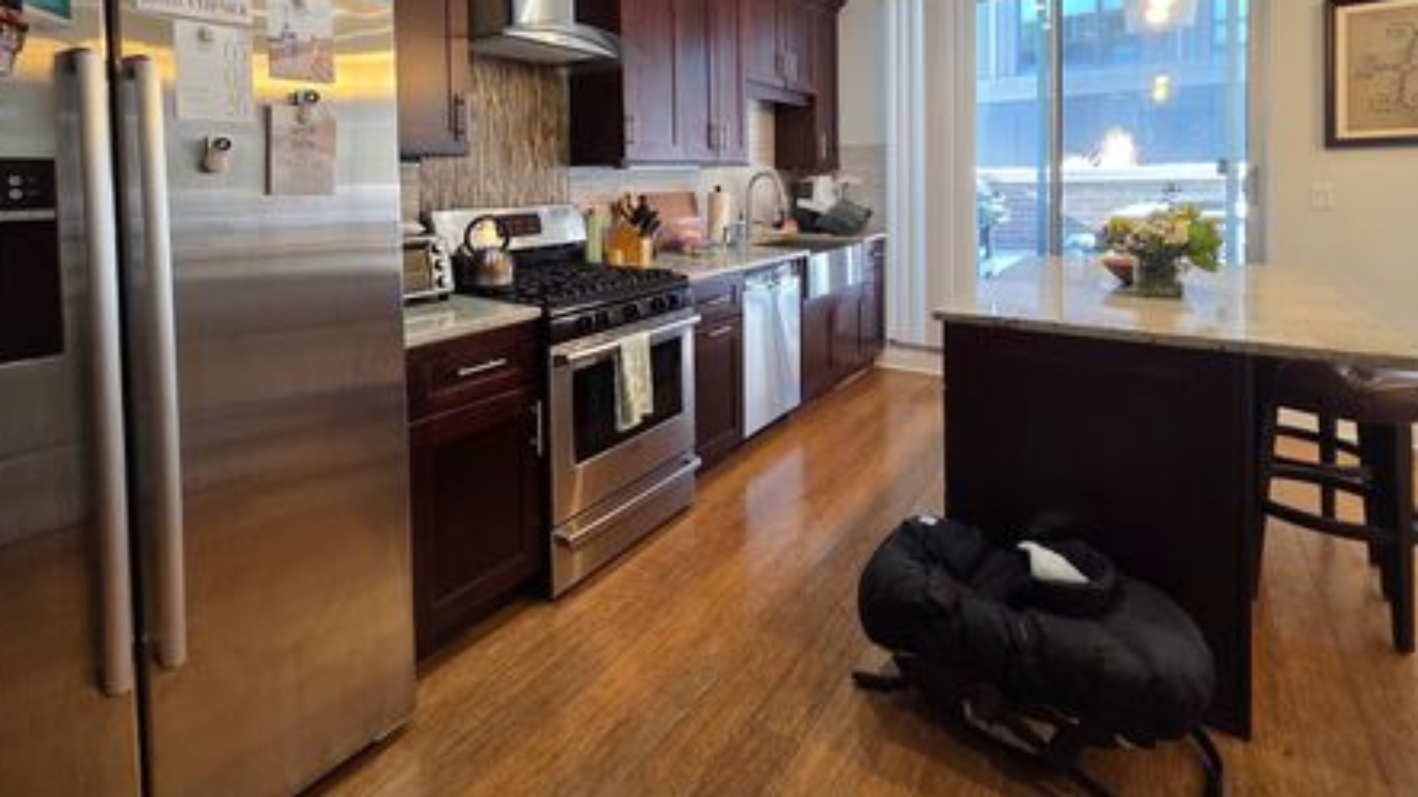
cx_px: 650
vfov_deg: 63.3
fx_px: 601
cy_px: 203
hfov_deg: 99.2
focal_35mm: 16
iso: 250
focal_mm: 2.2
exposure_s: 1/60
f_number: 2.2
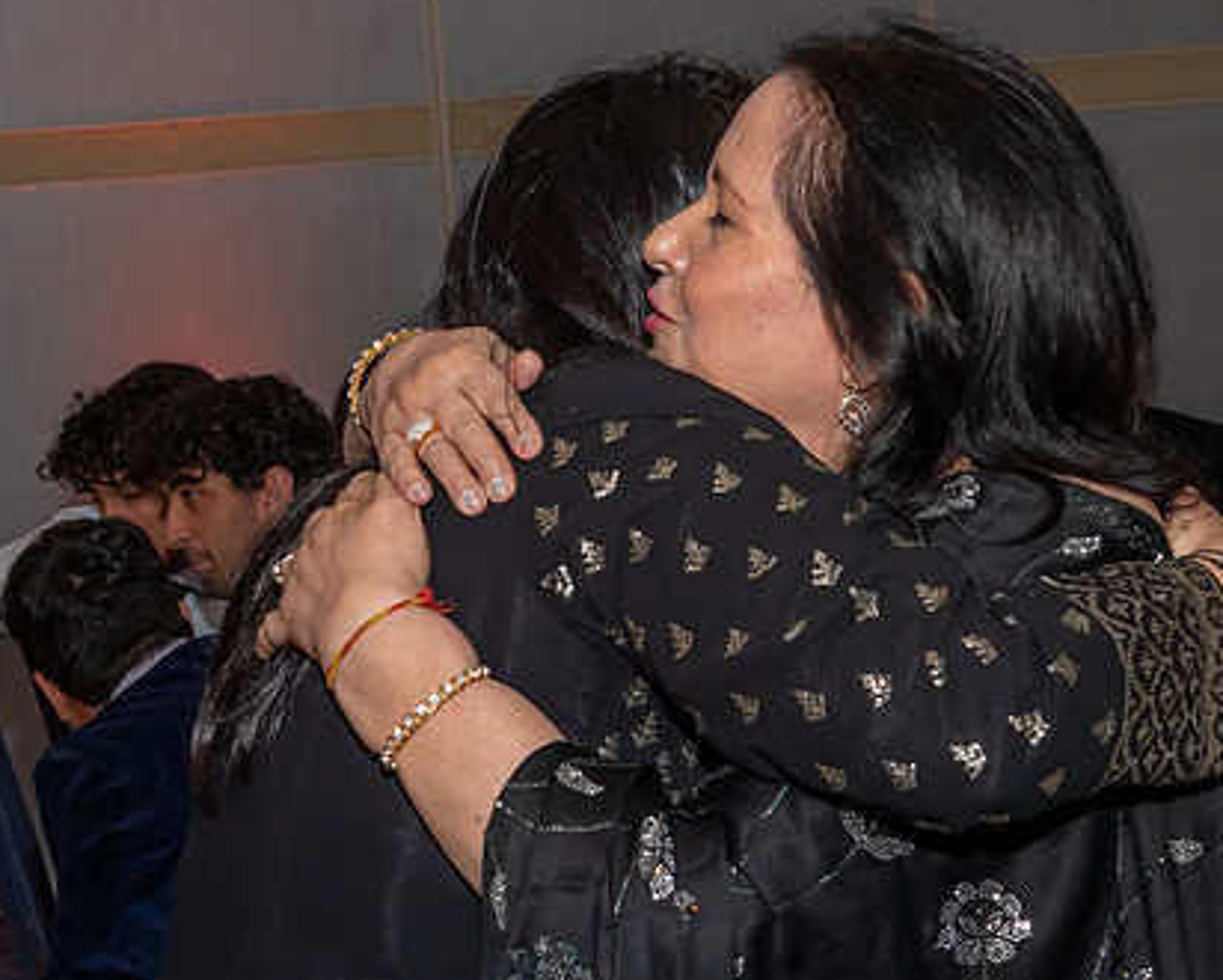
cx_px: 509
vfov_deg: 13.6
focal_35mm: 113
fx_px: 4092
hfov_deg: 17.0
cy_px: 355
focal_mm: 40
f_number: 7.1
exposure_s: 1/250
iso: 500
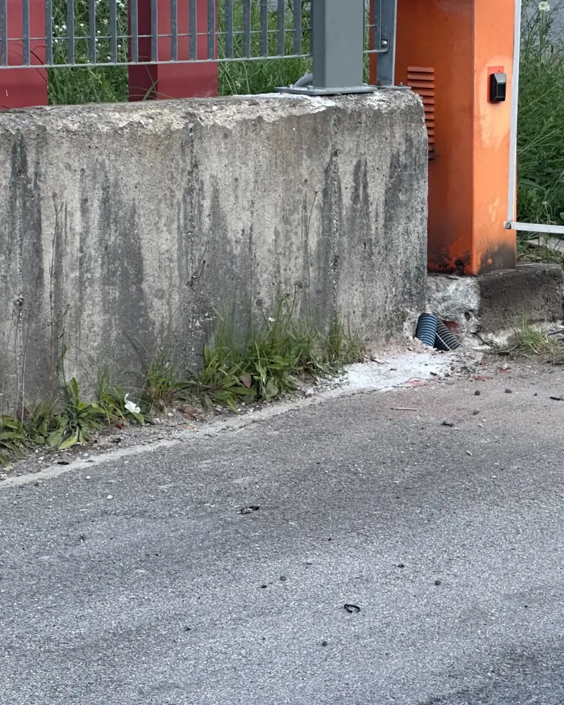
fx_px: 2983
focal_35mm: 143
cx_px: 612
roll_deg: -0.3
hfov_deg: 10.7
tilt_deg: -5.3
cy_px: 209
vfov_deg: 13.4
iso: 40
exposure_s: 1/99
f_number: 2.8
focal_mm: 9
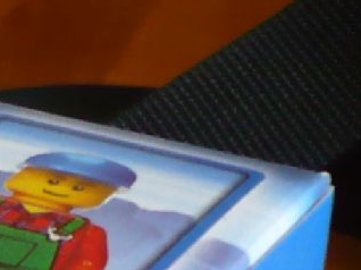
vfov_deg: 6.5
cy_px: 689
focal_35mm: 217
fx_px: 2261
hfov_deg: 8.6
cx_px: -388
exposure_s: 1/30
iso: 200
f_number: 2.8
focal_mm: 5.8
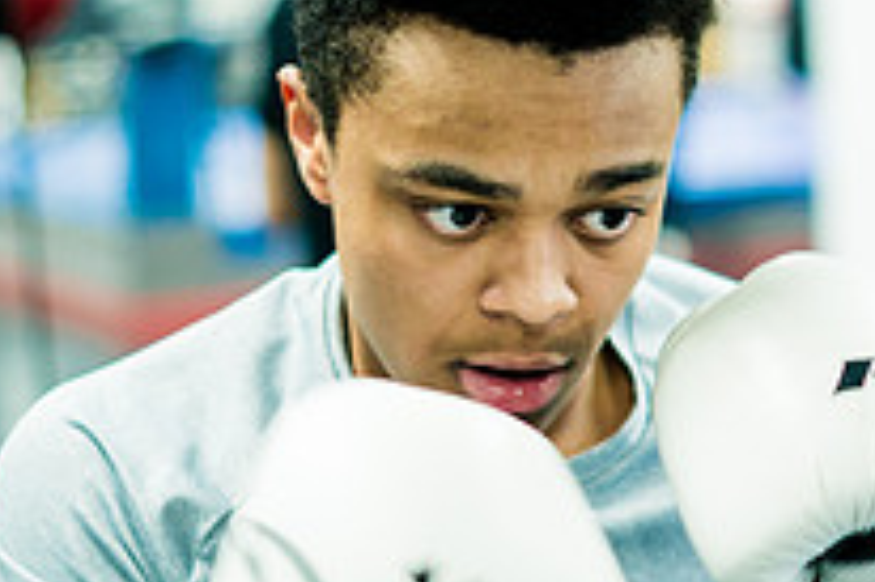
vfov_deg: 9.7
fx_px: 3424
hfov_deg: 14.5
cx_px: 735
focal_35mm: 141
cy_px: 427
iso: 500
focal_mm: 50
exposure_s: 1/80
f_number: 1.8
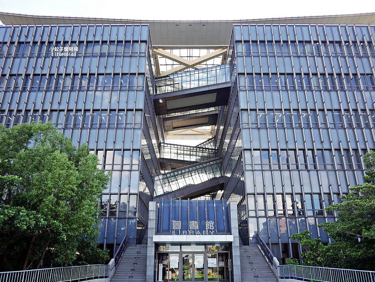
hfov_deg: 63.4
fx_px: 303
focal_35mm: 28
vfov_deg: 49.8
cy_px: 141
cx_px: 188
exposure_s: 1/320
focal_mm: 14
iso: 200
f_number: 2.5
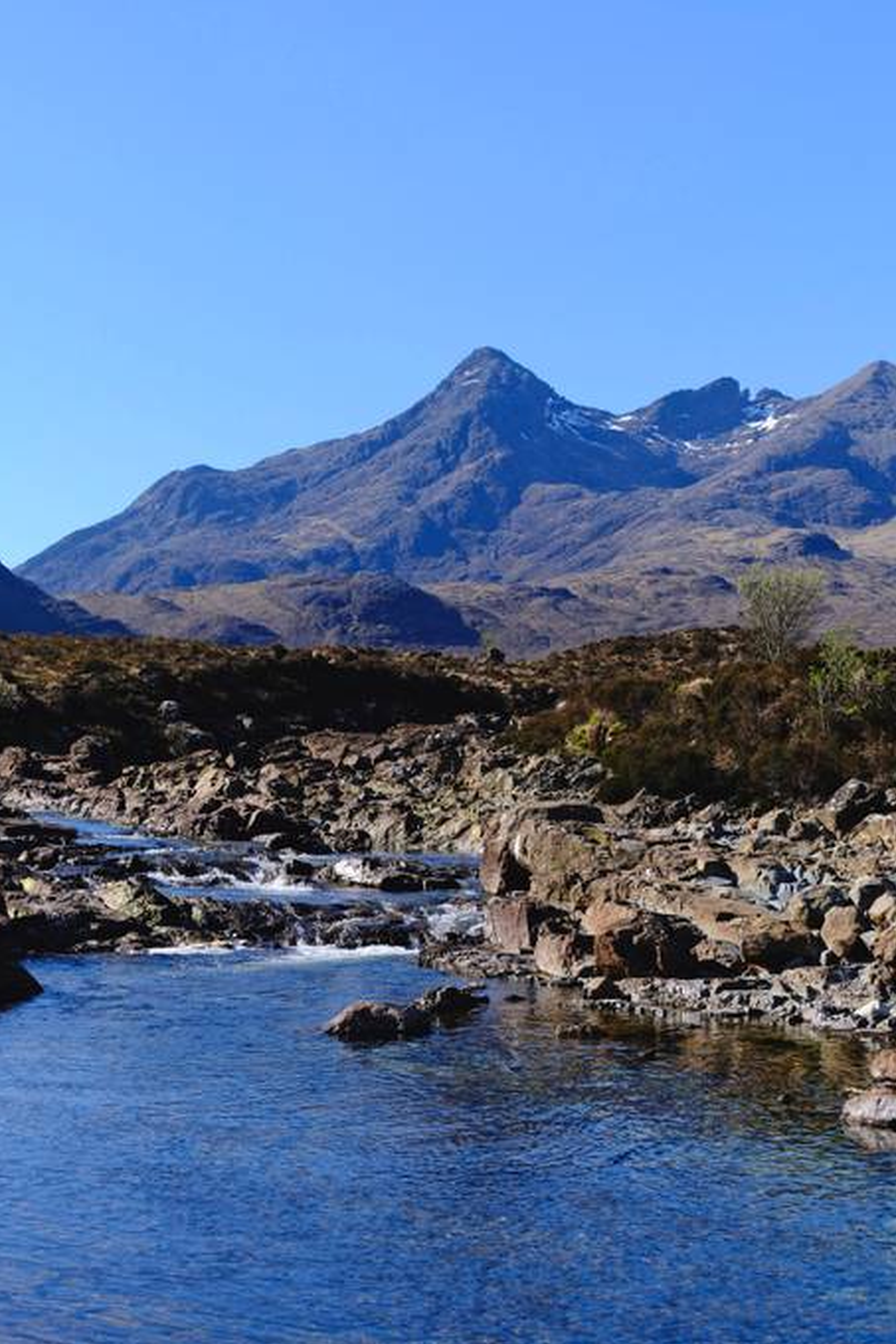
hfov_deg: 25.5
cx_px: 455
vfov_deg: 37.5
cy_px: 677
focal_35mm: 53
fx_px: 1978
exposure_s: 1/900
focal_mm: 33.3
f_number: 5.6
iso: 250
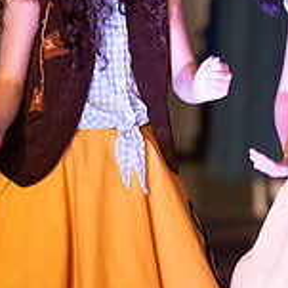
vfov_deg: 2.7
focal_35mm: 655
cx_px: 383
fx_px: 6165
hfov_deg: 2.7
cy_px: 175
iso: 900
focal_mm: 200
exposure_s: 1/200
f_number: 2.8
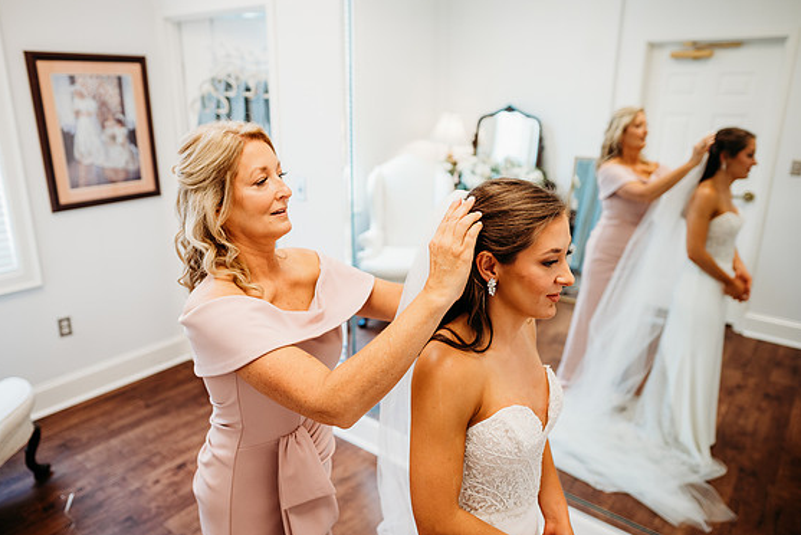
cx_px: 398
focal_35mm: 25
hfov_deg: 71.5
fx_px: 557
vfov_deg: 51.3
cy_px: 260
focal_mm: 24
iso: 320
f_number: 2.5
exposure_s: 1/160
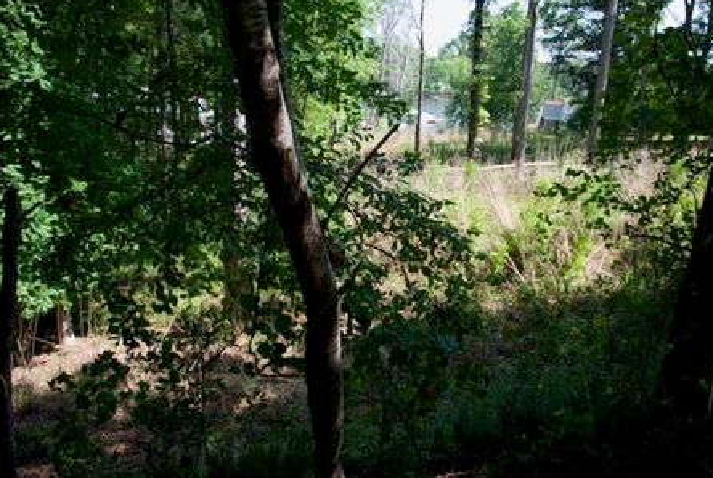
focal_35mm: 27
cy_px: 213
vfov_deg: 48.0
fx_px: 536
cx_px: 400
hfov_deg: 67.0
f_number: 5.6
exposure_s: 1/800
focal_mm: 24
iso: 800
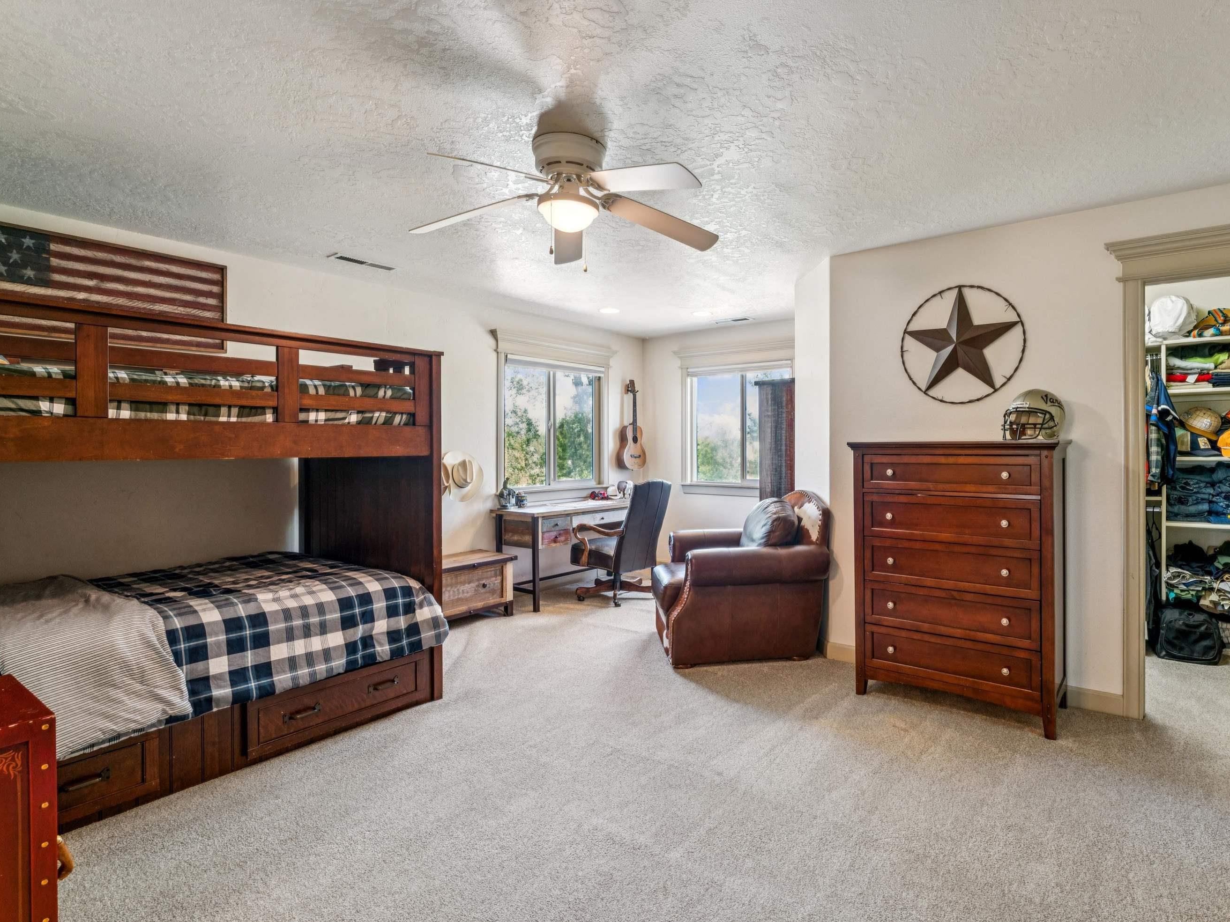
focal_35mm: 18
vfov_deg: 71.6
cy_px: 449
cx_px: 701
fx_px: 640
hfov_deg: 87.2
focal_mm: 16
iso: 400
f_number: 13
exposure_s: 1/4
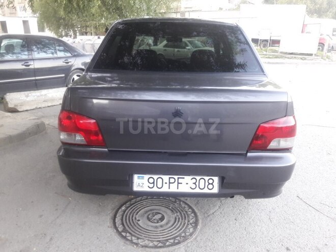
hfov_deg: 63.4
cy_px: 126
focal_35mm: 28
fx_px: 272
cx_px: 168
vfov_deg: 49.7
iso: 125
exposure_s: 1/33
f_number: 1.9
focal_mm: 3.7
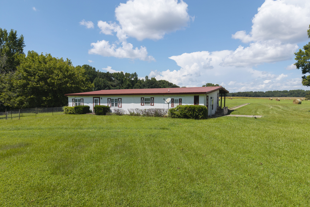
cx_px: 155
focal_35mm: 25
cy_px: 114
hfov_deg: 71.5
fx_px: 215
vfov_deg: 51.2
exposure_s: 1/4000
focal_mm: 8.67
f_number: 1.8
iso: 150
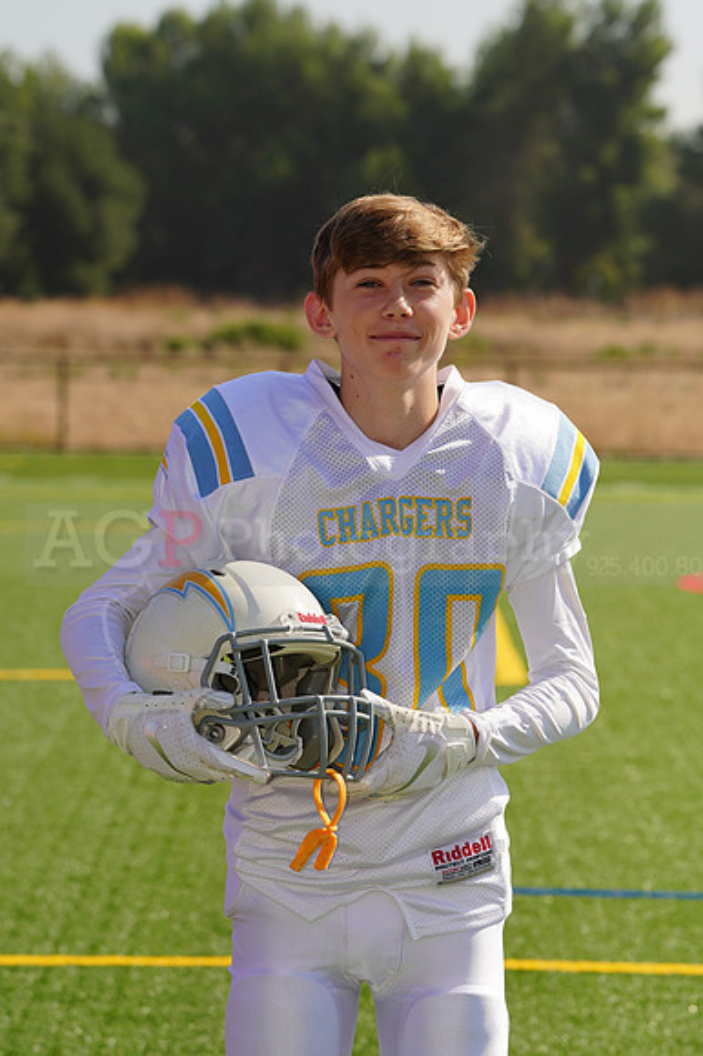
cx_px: 352
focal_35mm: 200
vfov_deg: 10.3
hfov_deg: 6.9
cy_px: 528
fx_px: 5865
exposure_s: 1/250
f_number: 10
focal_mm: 200
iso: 100
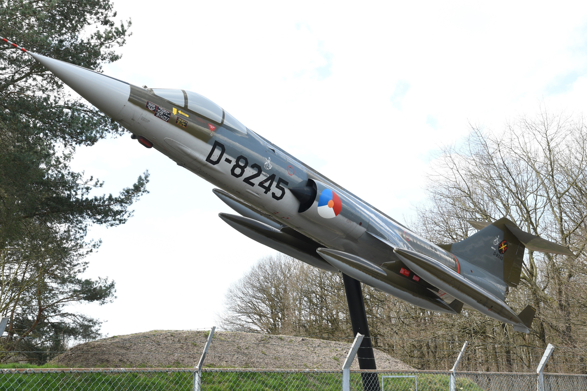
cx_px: 294
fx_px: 783
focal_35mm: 48
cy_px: 196
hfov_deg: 41.1
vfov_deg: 28.1
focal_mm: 32
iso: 200
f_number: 6.3
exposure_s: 1/160
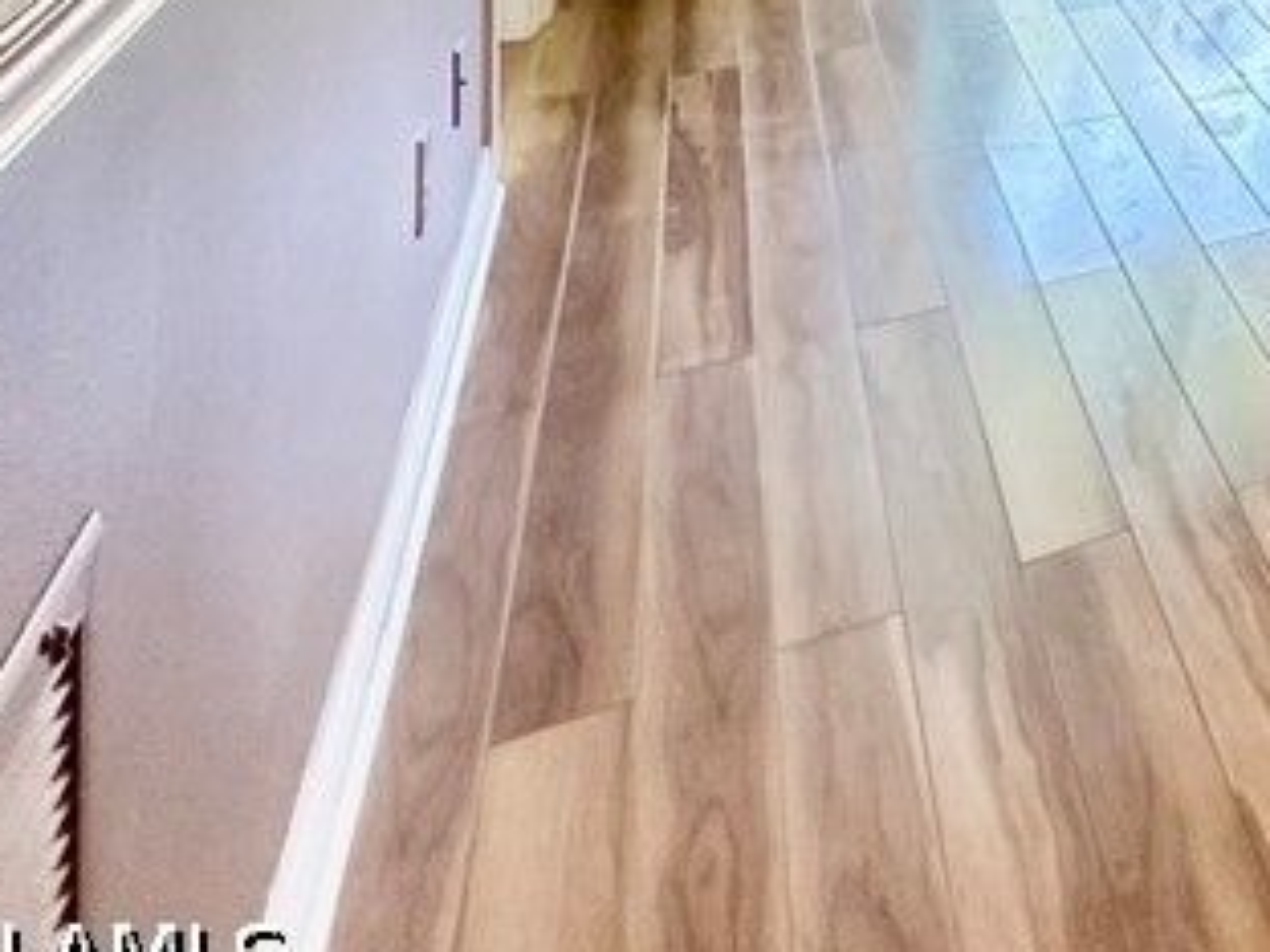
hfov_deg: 28.5
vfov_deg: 23.8
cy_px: -537
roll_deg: -1.1
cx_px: 1860
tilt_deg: -0.4
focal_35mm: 46
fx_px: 1688
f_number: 2.2
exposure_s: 1/60
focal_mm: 2.22
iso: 200
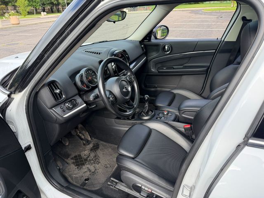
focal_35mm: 24
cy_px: 99
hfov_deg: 71.6
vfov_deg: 56.8
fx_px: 183
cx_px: 132
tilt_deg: -26.8
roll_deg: +3.7
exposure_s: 1/750
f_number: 1.78
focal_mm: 6.76
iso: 100
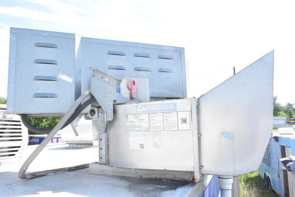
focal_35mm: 27
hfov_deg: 67.4
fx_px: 221
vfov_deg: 48.0
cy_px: 98
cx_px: 148
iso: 1600
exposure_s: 1/500
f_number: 11
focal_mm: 18
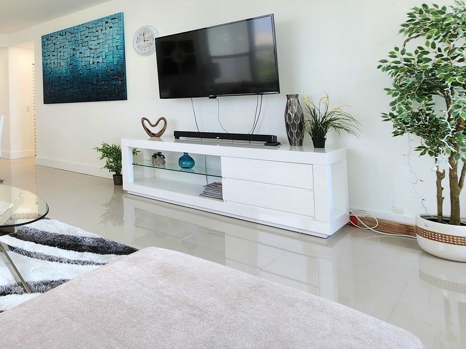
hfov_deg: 60.2
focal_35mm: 24
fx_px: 323
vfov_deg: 54.8
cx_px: 43
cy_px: 99
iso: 64
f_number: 2.2
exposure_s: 1/60.2
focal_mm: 2.2
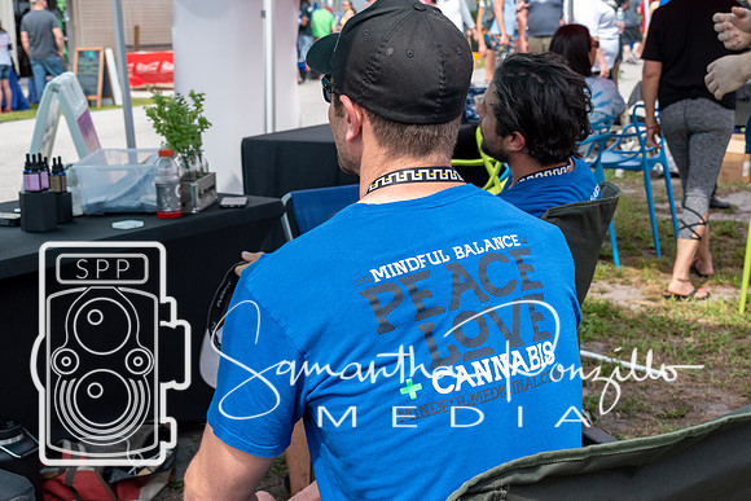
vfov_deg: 25.0
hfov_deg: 36.7
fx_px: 1131
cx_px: 376
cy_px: 250
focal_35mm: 54
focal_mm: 36
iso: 200
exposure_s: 1/250
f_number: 8
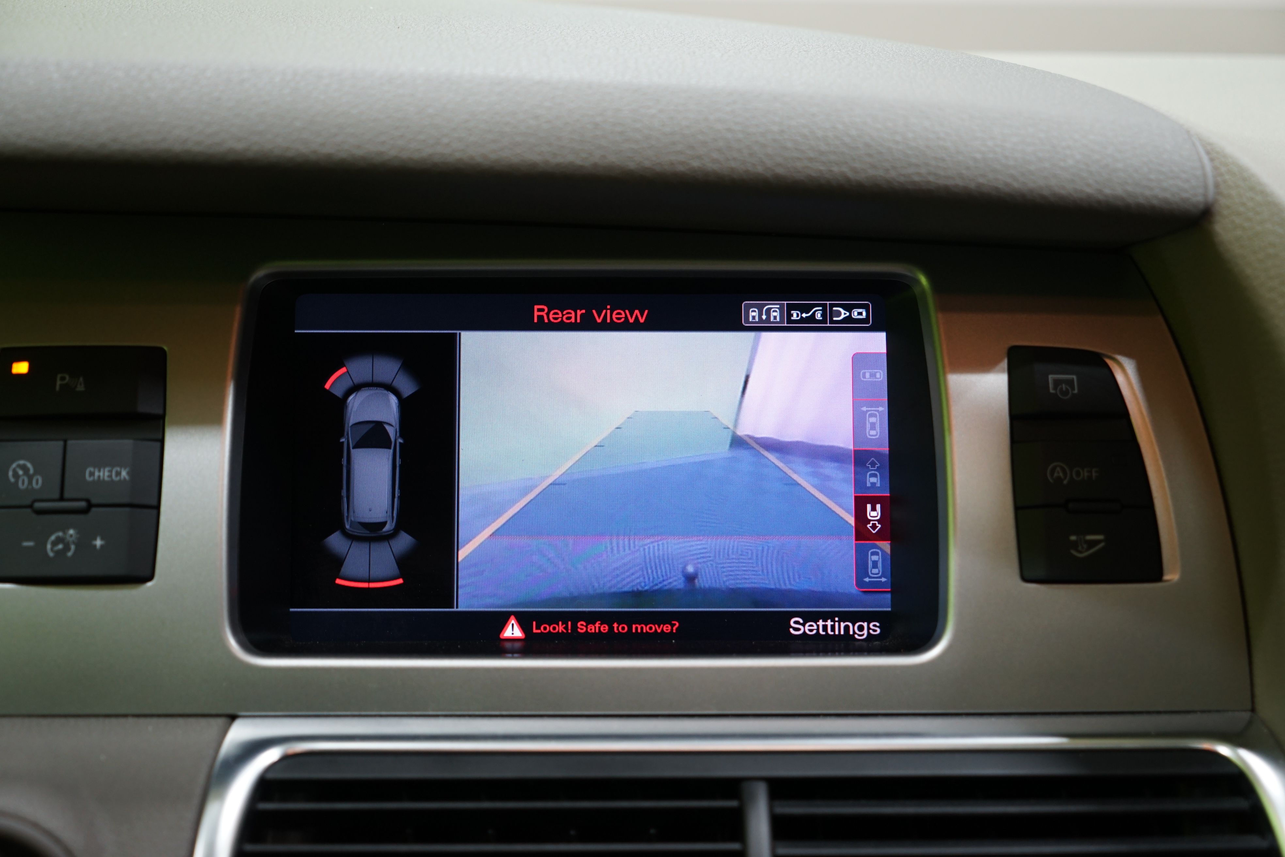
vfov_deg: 27.0
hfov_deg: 39.6
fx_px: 1785
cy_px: 428
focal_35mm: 50
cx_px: 642
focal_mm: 50
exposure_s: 1/30
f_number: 4
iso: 640
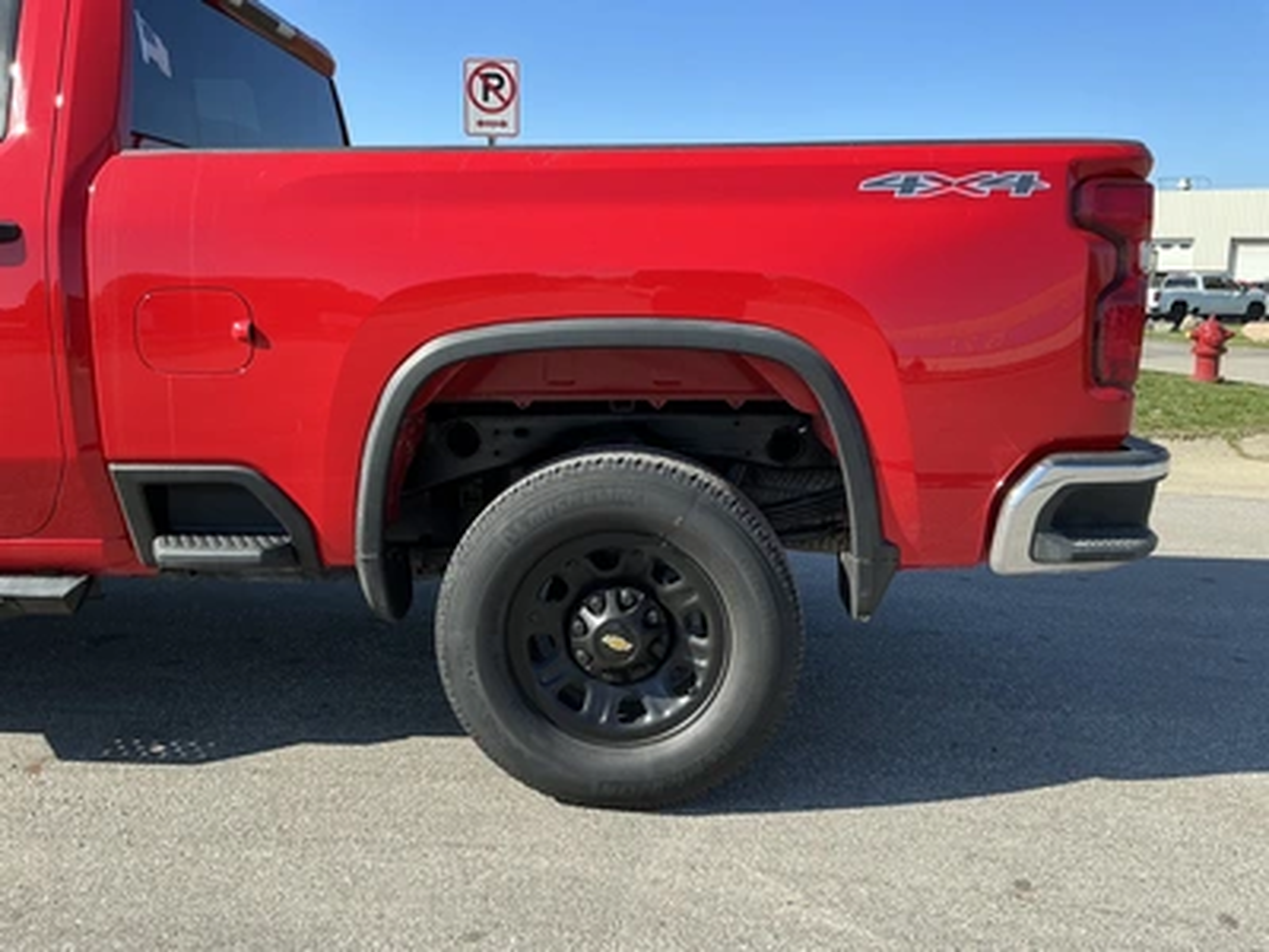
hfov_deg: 63.4
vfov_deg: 49.7
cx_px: 634
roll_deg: +0.2
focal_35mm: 28
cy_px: 476
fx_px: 1026
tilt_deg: -9.9
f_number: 1.8
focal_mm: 3
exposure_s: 1/666
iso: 25
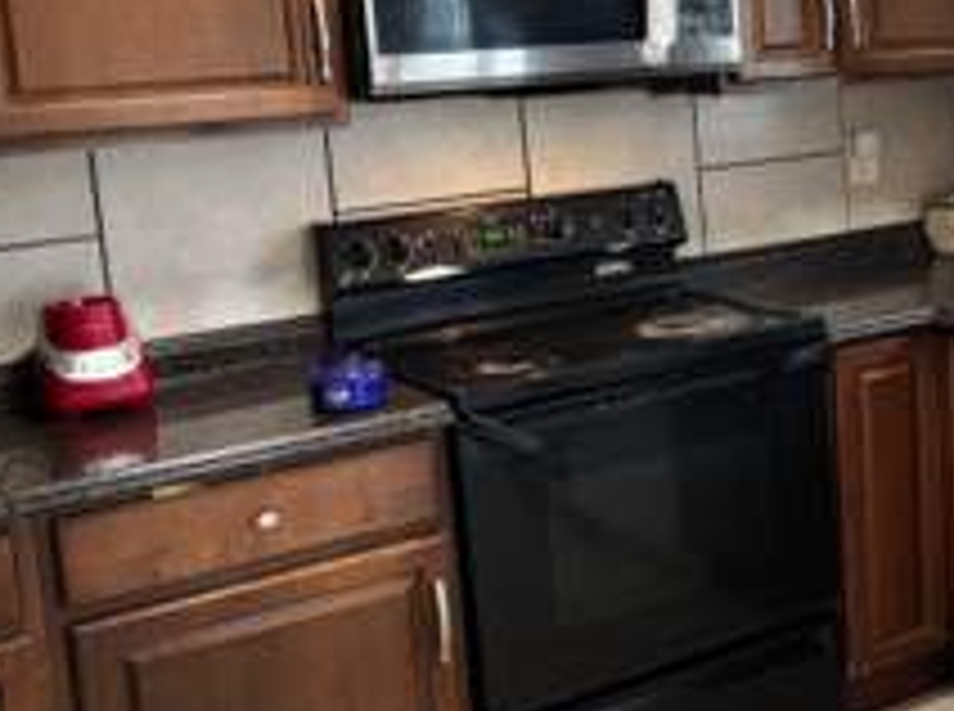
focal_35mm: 59
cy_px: 209
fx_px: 1622
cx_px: 1053
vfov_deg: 24.5
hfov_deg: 29.5
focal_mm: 5.96
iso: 250
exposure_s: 1/60
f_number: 1.6
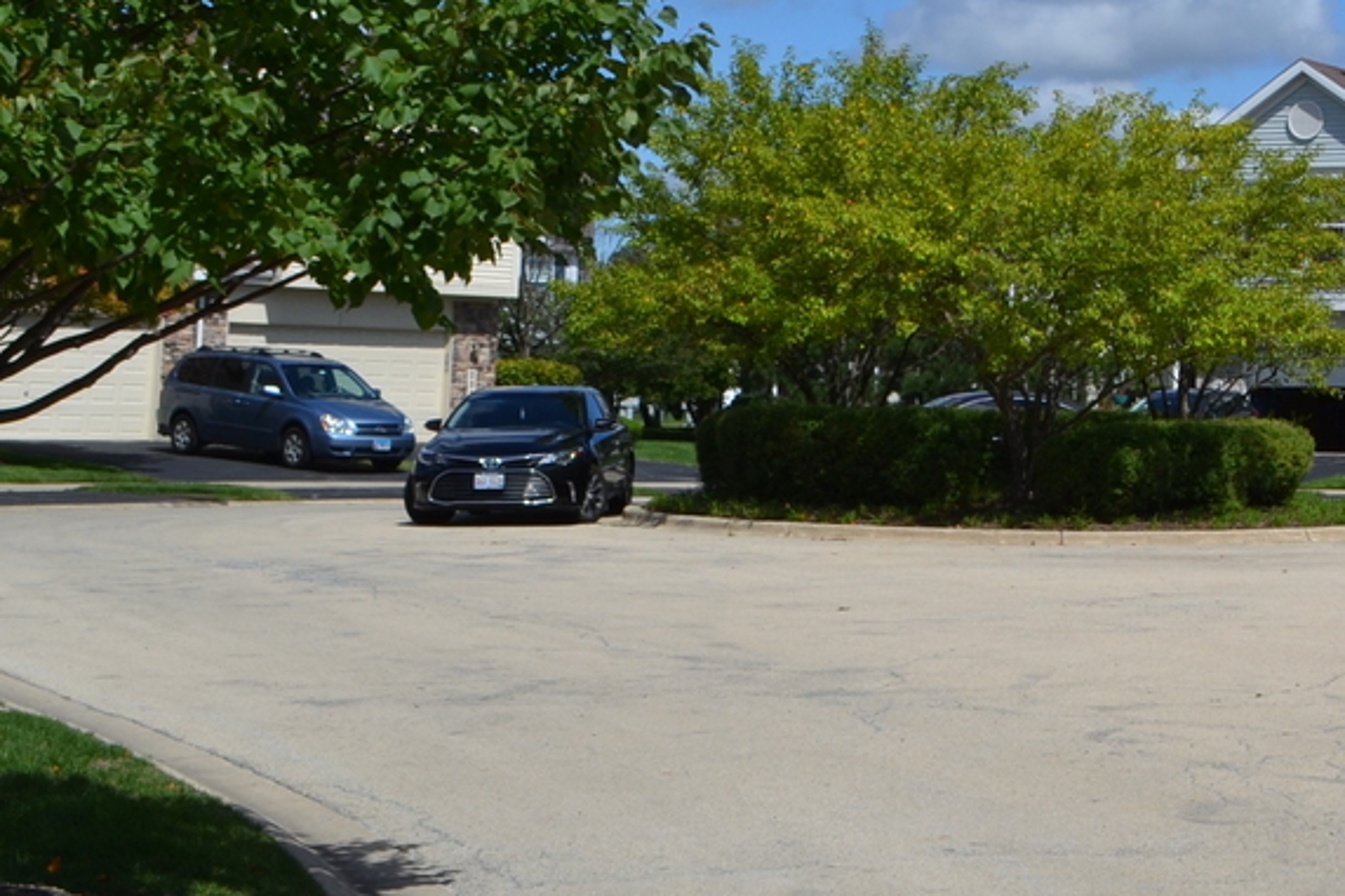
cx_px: 1498
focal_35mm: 85
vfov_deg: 15.7
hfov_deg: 22.5
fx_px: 3175
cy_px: -14
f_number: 9
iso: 100
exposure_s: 1/320
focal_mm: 20
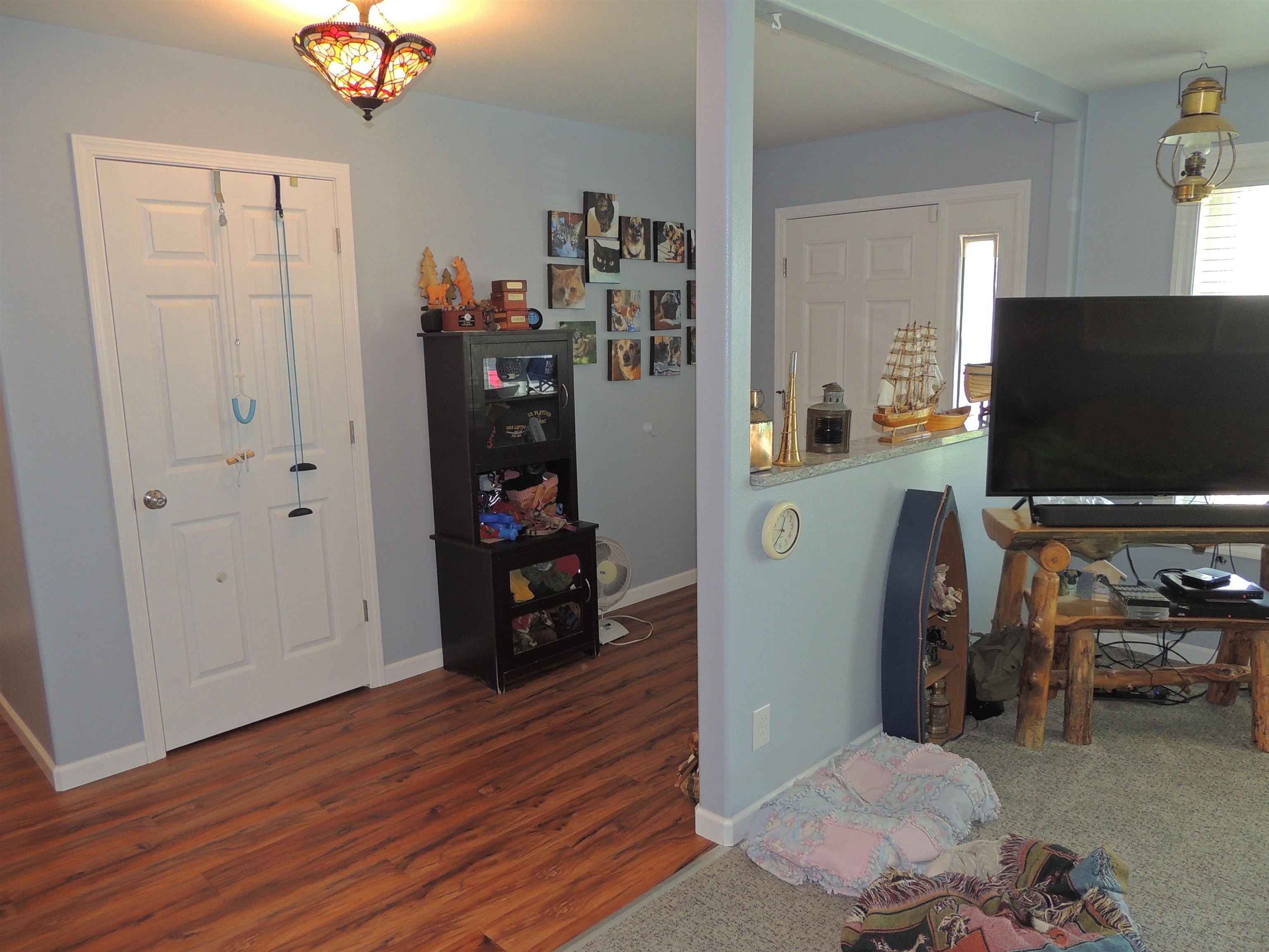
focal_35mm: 24
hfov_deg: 71.6
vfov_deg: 56.8
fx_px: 880
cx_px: 634
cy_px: 476
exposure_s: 1/30
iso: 200
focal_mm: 4.3
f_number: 3
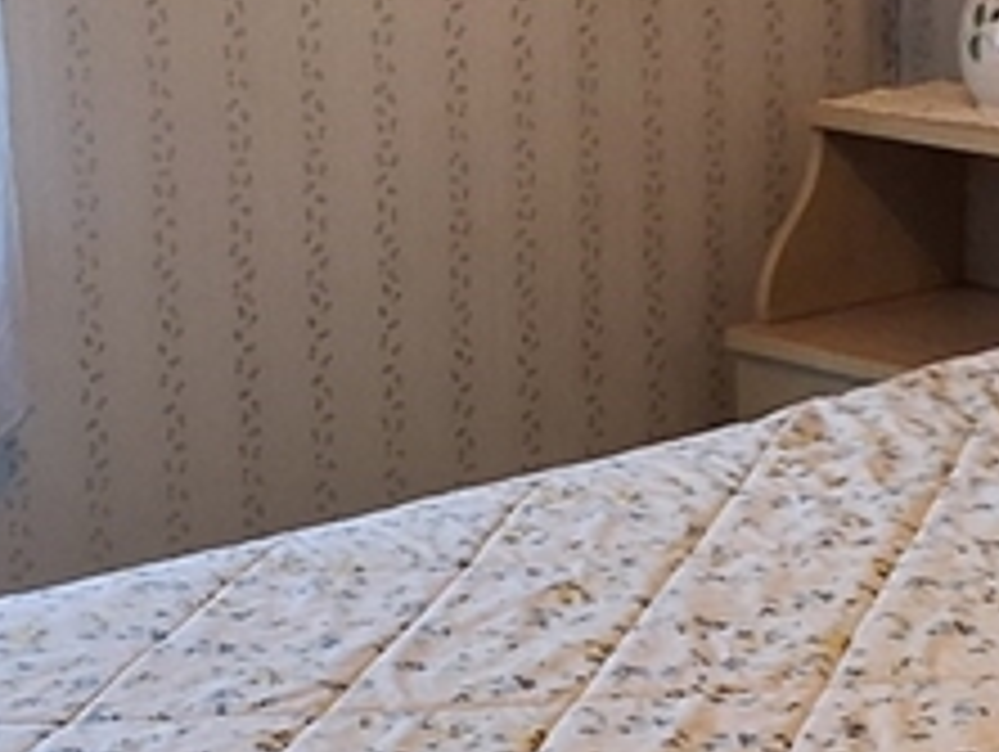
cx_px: 531
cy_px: 297
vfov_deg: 11.5
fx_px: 3727
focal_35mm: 129
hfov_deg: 15.3
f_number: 1.9
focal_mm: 2.91
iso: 64
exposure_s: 1/40
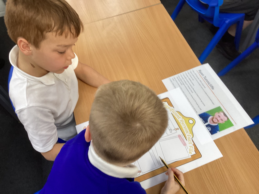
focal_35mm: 31
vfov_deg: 45.4
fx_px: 232
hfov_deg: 58.4
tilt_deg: -55.9
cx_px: 130
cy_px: 97
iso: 80
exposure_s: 1/50
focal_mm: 3.3
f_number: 2.4
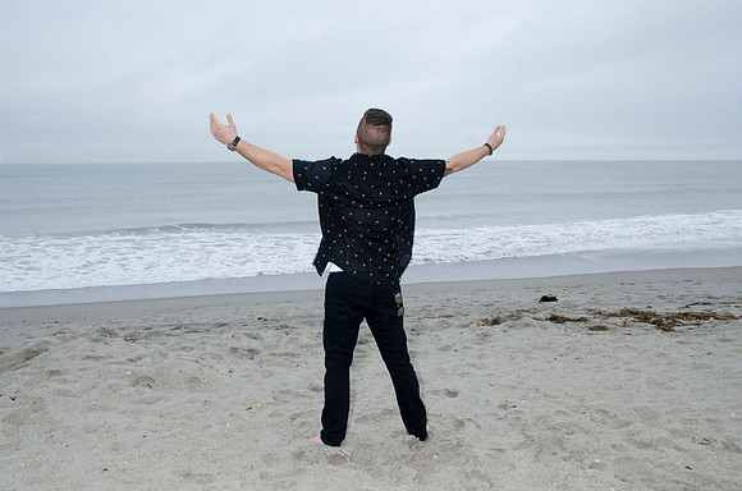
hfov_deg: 57.3
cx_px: 371
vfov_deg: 39.8
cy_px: 246
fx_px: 679
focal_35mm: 33
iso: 100
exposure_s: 1/80
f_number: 8
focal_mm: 22
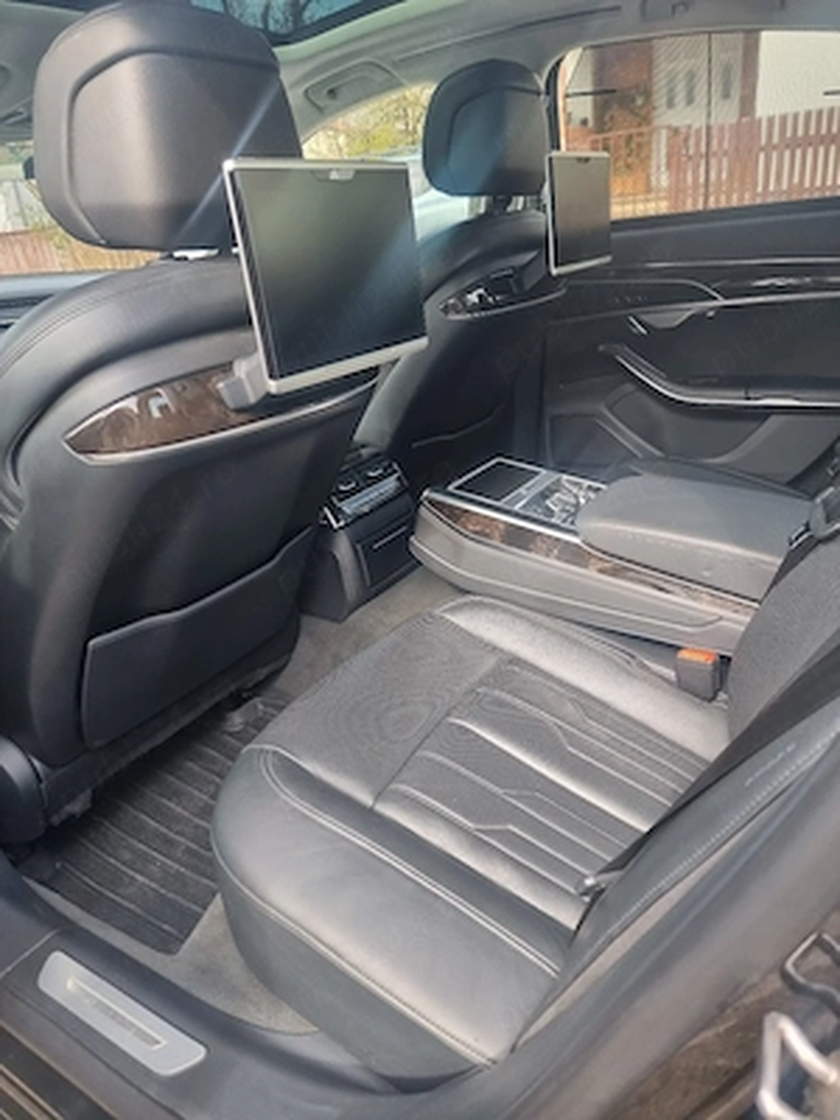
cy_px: 560
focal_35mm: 24
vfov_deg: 71.6
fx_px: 777
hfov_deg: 56.8
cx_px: 420
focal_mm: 6.7
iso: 50
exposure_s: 1/100
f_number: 1.8
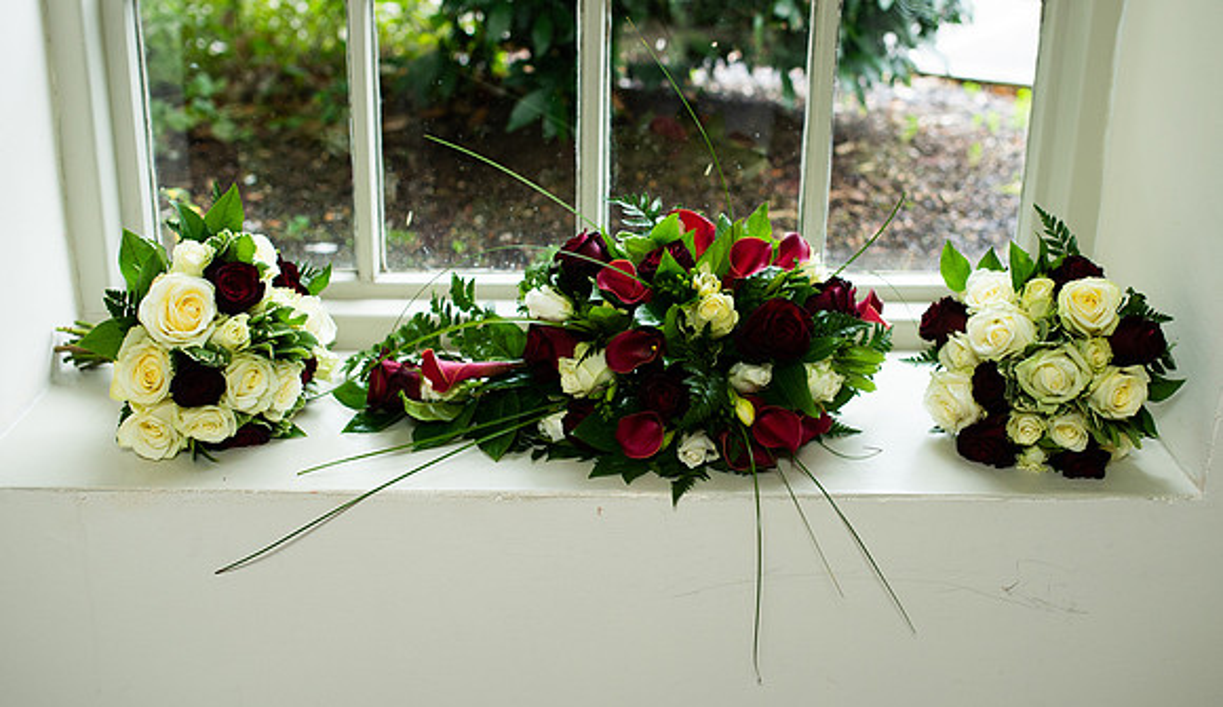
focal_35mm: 44
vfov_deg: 27.4
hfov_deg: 45.8
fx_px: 1447
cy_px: 332
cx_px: 651
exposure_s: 1/60
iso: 400
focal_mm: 35
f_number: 2.8
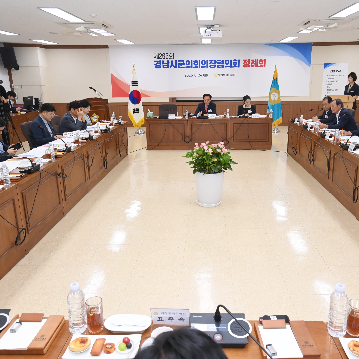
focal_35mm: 31
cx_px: 200
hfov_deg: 52.4
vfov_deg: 52.5
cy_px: 181
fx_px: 364
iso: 3200
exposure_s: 1/250
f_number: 6.3
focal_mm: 24
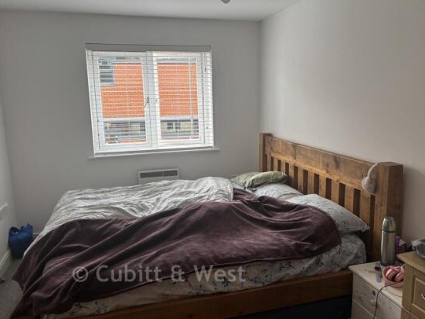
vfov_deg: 49.8
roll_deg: +1.0
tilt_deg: -8.9
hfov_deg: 63.4
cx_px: 220
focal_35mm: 28
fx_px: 344
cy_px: 157
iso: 125
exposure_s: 1/62
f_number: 1.6
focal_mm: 5.96
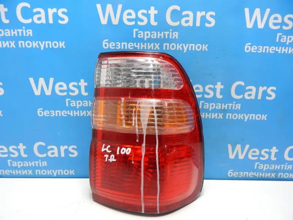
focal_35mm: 23
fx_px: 195
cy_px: 110
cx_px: 146
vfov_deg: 58.9
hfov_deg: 73.9
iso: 140
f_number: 3
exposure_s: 1/30
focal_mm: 4
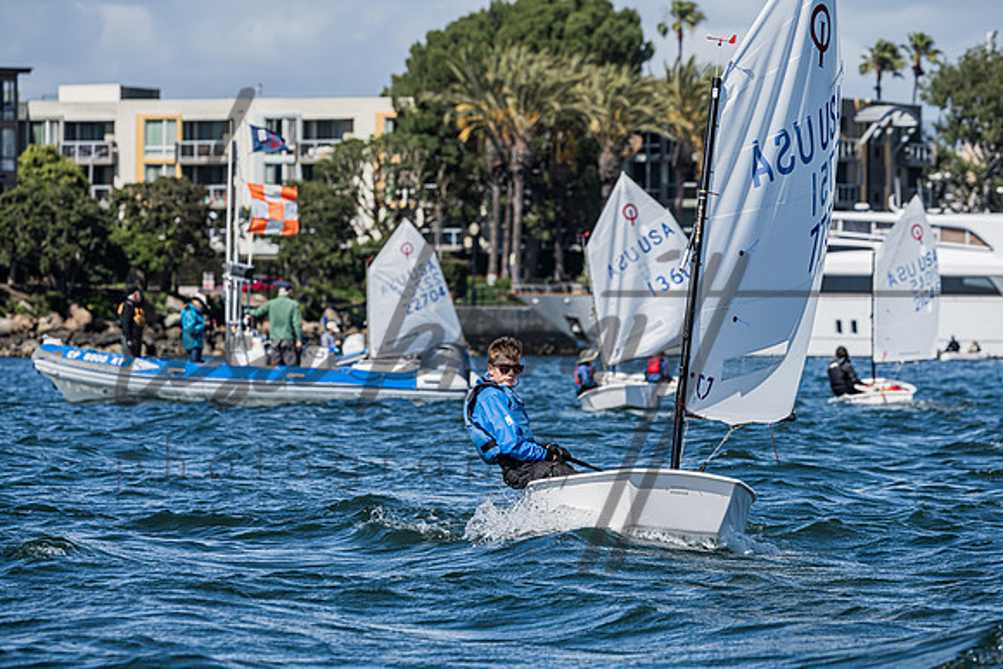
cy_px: 343
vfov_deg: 5.7
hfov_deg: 8.6
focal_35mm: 241
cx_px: 508
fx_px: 6703
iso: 320
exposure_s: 1/1000
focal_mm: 230
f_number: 8
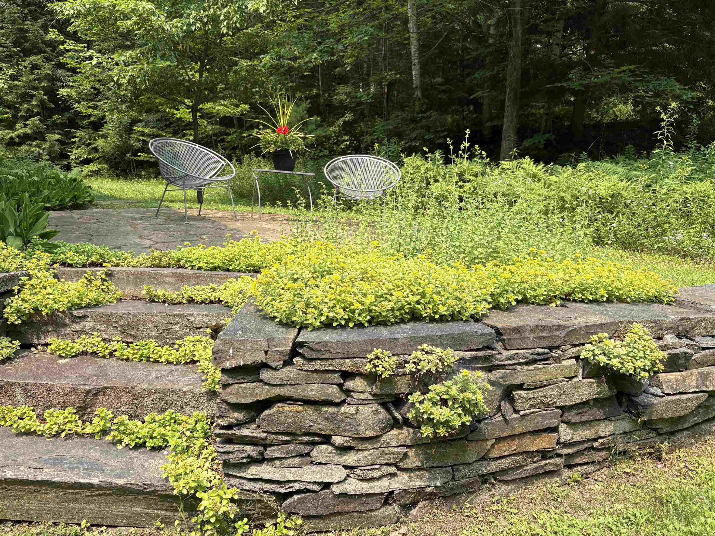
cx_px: 358
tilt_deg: -7.8
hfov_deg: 67.3
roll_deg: -1.3
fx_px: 537
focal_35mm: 26
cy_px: 268
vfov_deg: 53.1
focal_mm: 5.96
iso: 50
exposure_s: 1/739
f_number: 1.6
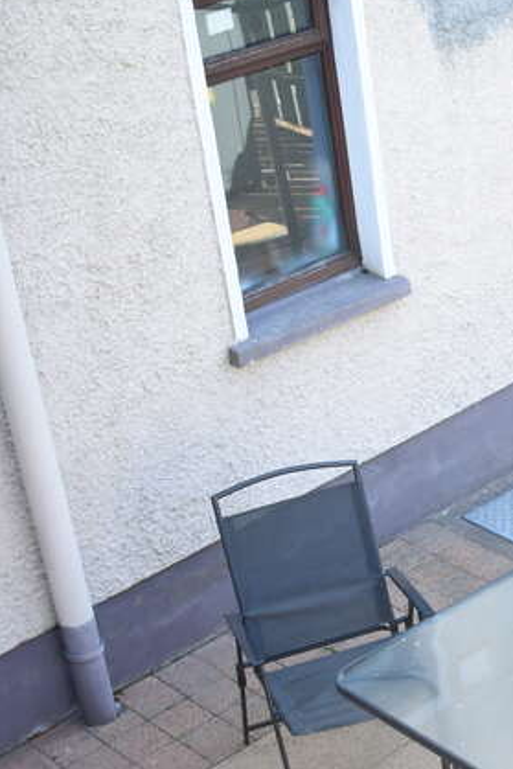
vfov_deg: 24.2
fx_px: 1794
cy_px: 438
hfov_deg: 15.0
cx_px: 794
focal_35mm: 84
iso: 100
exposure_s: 1/60
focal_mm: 26
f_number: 4
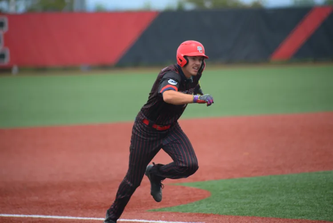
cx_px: 166
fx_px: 2776
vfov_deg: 4.6
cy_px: 112
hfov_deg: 6.9
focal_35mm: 300
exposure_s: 1/2000
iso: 220
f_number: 3.5
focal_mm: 300
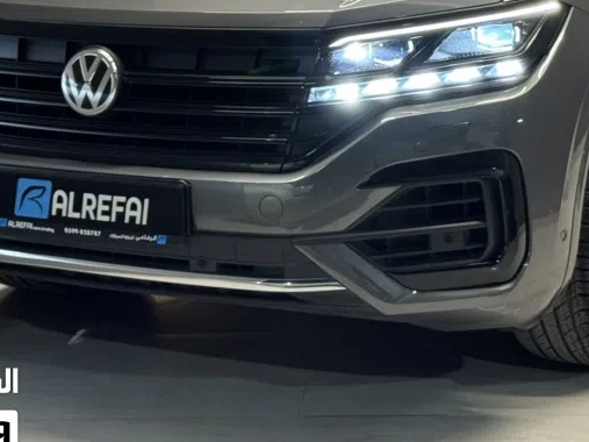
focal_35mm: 97
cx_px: 416
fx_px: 1650
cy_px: 33
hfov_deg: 20.1
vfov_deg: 15.0
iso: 80
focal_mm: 6.76
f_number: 1.78
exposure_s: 1/54
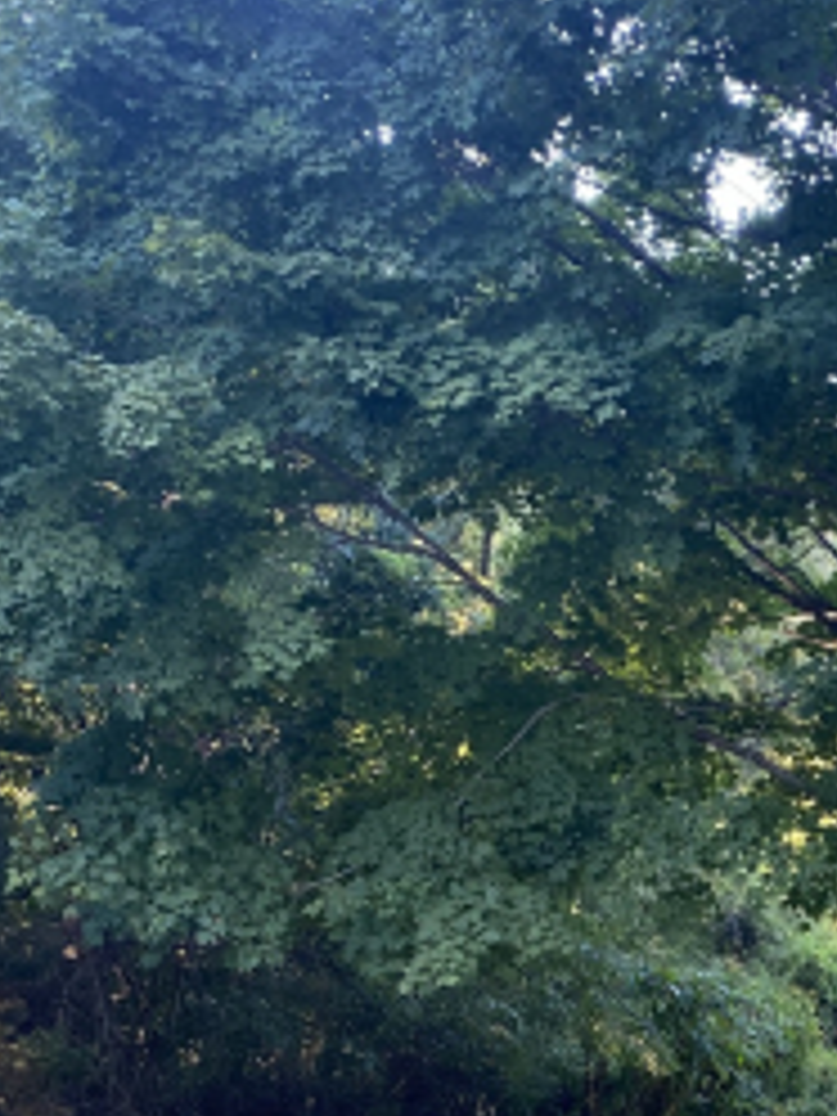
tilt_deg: -10.9
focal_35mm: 70
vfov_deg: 26.3
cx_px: 1058
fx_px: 2257
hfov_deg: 19.5
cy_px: 1118
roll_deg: -1.8
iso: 125
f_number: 1.8
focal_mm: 4.25
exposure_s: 1/121
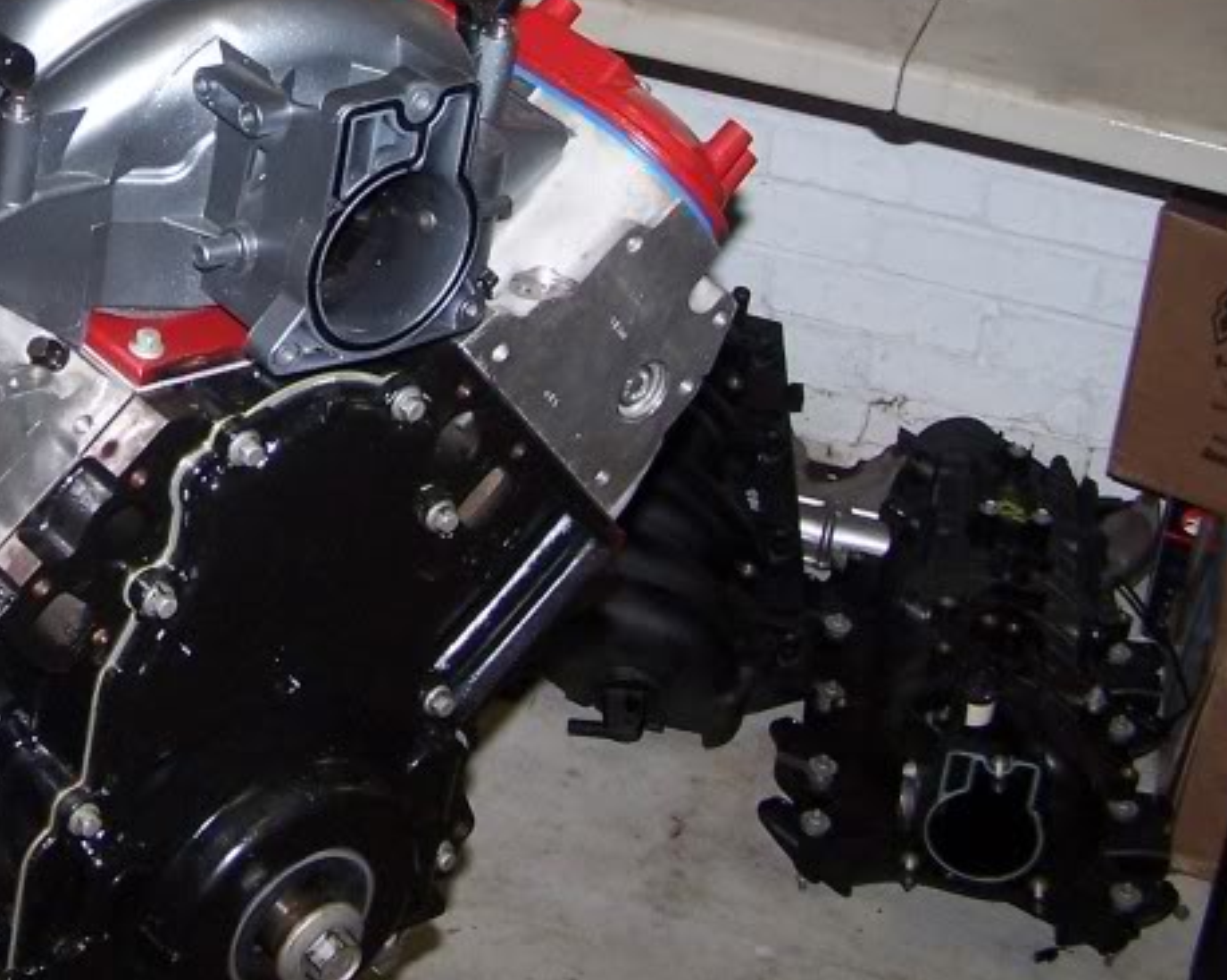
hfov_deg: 22.3
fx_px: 3013
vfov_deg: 18.2
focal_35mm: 83
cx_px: 70
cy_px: 88
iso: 140
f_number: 2.8
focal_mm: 6.3
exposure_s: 1/60
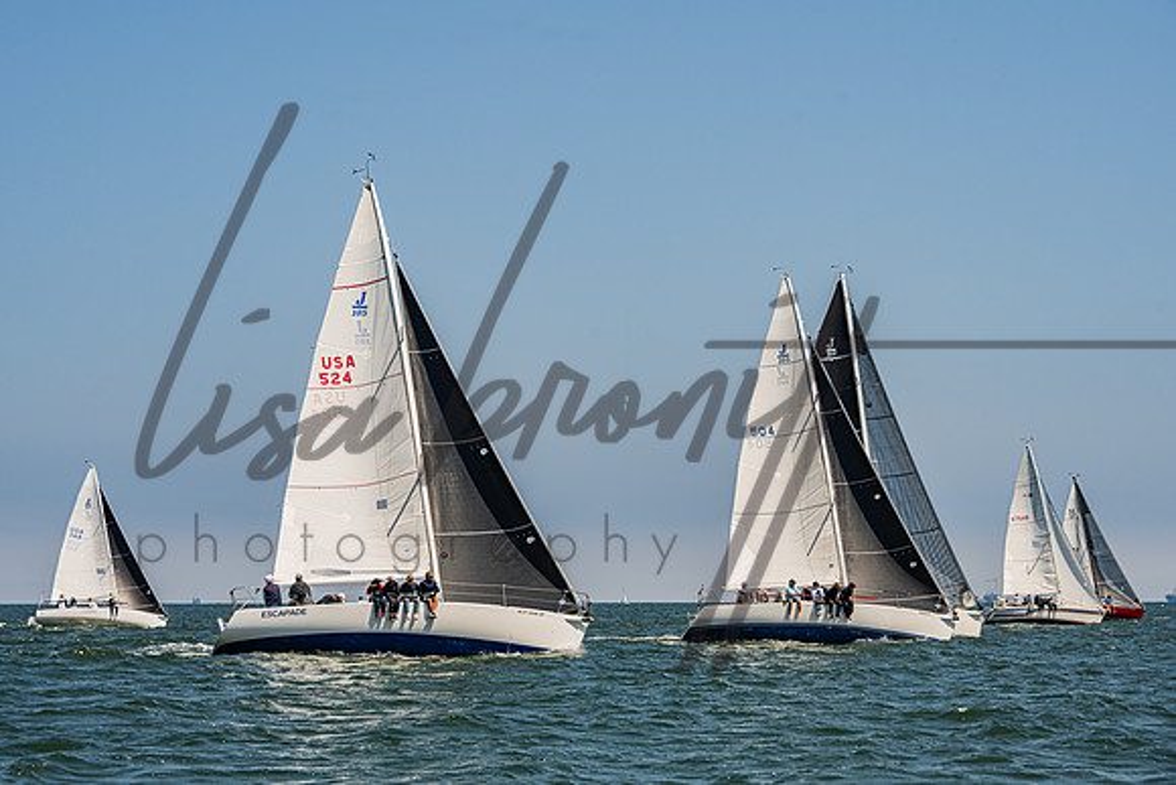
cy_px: 357
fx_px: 3025
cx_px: 534
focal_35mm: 93
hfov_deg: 22.0
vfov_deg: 14.8
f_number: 8
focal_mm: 84
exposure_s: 1/1250
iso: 400
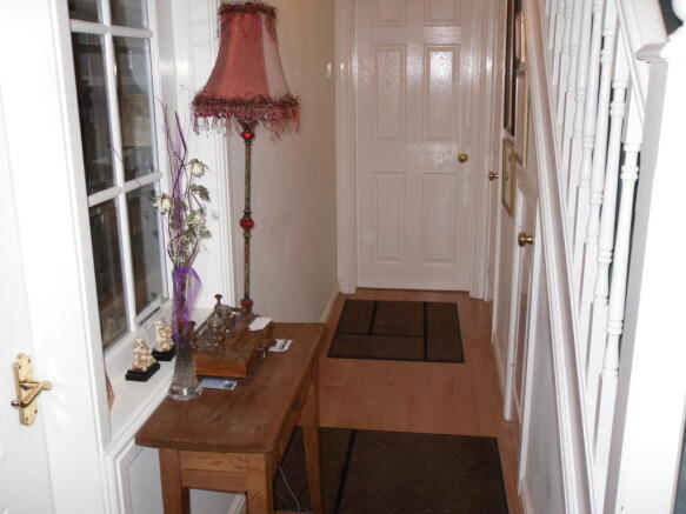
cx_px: 343
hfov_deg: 52.6
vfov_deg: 40.7
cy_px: 257
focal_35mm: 35
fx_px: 693
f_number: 3.5
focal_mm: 6.3
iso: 100
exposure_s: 1/45
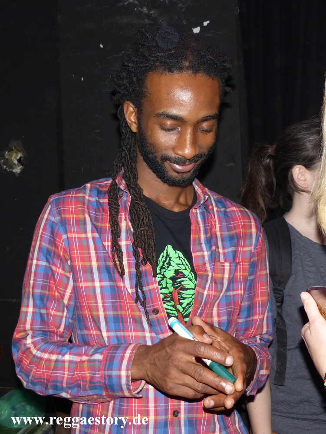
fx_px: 376
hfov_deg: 46.8
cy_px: 217
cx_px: 163
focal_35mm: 30
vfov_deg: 59.9
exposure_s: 1/60
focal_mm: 5.5
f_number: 2.8
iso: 100
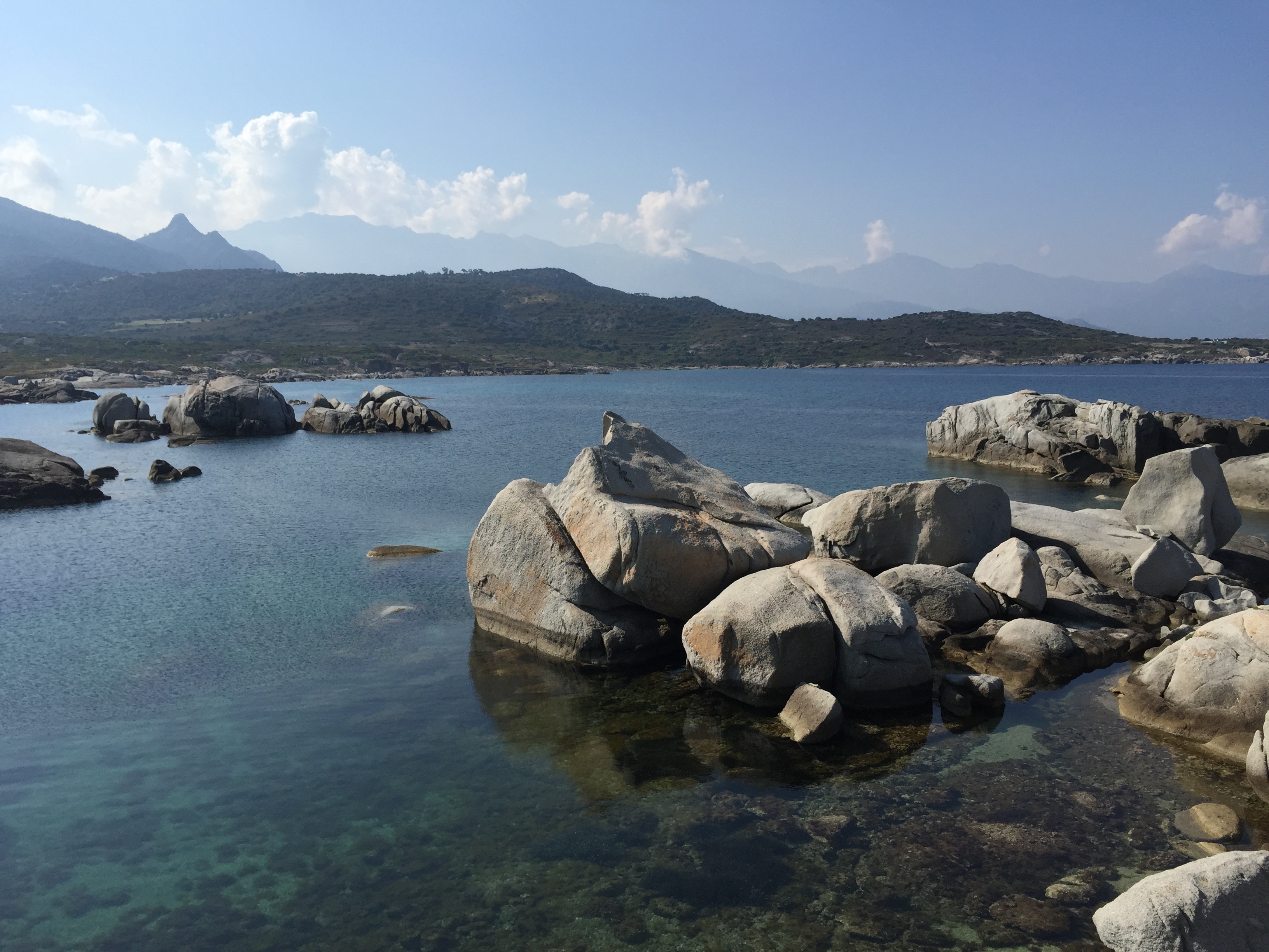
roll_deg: -0.2
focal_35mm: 29
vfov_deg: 48.2
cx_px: 634
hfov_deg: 61.7
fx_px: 1063
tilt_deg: -5.6
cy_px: 476
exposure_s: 1/3300
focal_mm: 4.15
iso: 32
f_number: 2.2
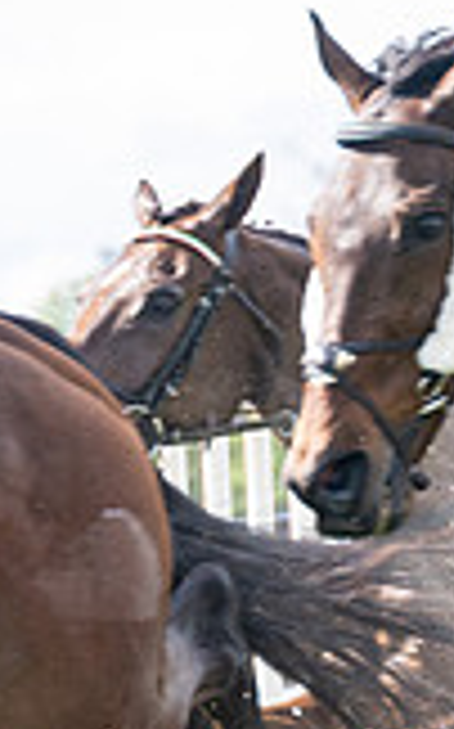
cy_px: 441
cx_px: 557
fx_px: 12375
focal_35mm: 624
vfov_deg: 3.4
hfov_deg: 2.1
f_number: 4
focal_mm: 98
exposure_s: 1/800
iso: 200
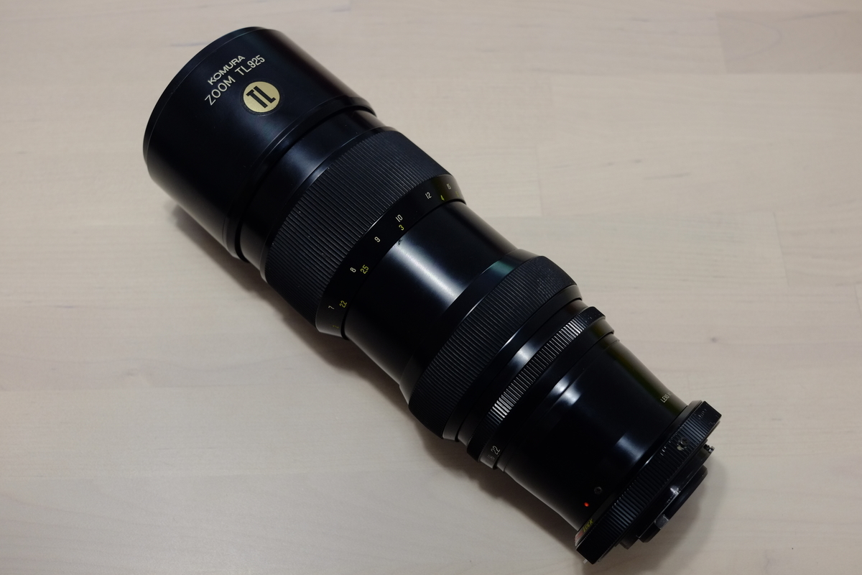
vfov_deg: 32.6
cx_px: 431
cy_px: 288
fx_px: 982
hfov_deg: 47.4
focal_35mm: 41
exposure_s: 1/58
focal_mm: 27
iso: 800
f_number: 4.5
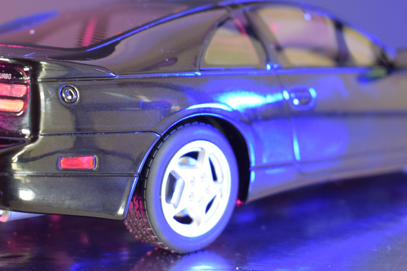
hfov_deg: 28.0
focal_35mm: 72
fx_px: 814
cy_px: 112
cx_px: 170
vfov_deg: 18.9
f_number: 5
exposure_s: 1/50
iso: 800
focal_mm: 28
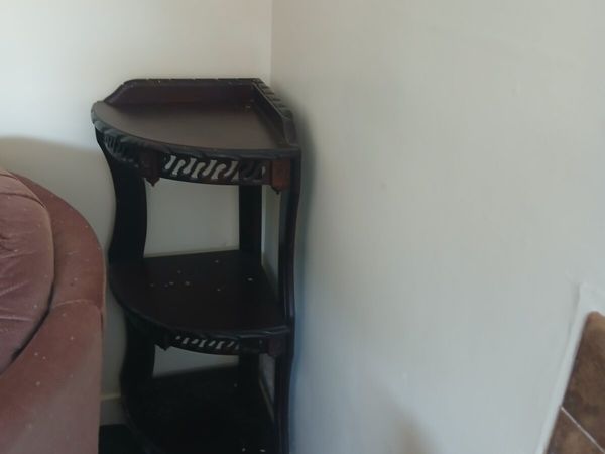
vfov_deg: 53.1
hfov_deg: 67.3
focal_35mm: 26
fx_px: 454
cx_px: 302
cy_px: 227
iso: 400
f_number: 1.8
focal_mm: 3.98
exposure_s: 1/25
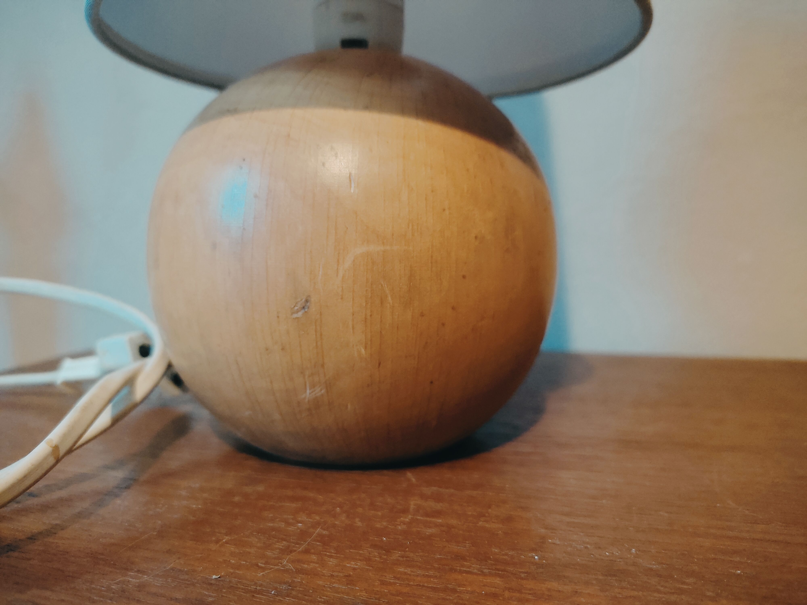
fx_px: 606
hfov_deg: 67.3
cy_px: 302
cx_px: 404
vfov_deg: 53.1
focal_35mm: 26
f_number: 1.79
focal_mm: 4.74
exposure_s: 1/17
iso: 2848
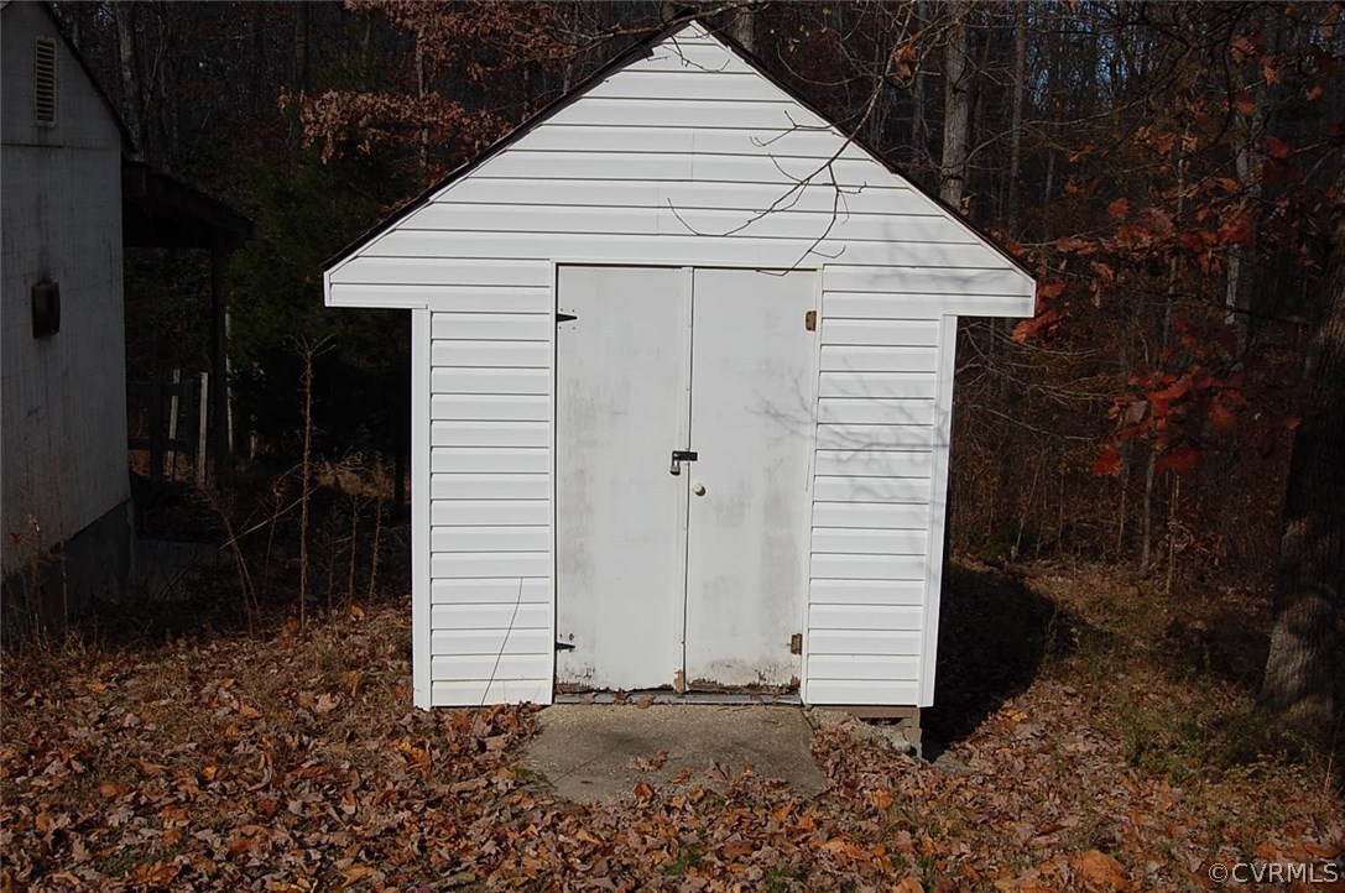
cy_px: 446
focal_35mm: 39
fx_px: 1455
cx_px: 672
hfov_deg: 49.6
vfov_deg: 34.1
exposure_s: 1/400
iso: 200
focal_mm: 26
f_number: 10
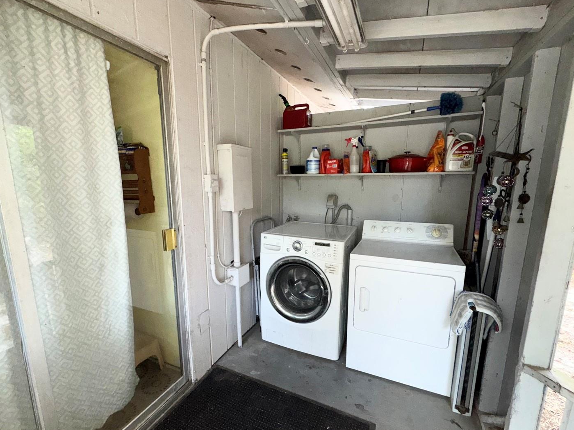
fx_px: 265
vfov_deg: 78.0
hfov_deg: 94.5
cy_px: 229
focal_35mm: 16
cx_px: 282
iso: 125
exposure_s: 1/104
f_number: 2.2
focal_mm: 2.22
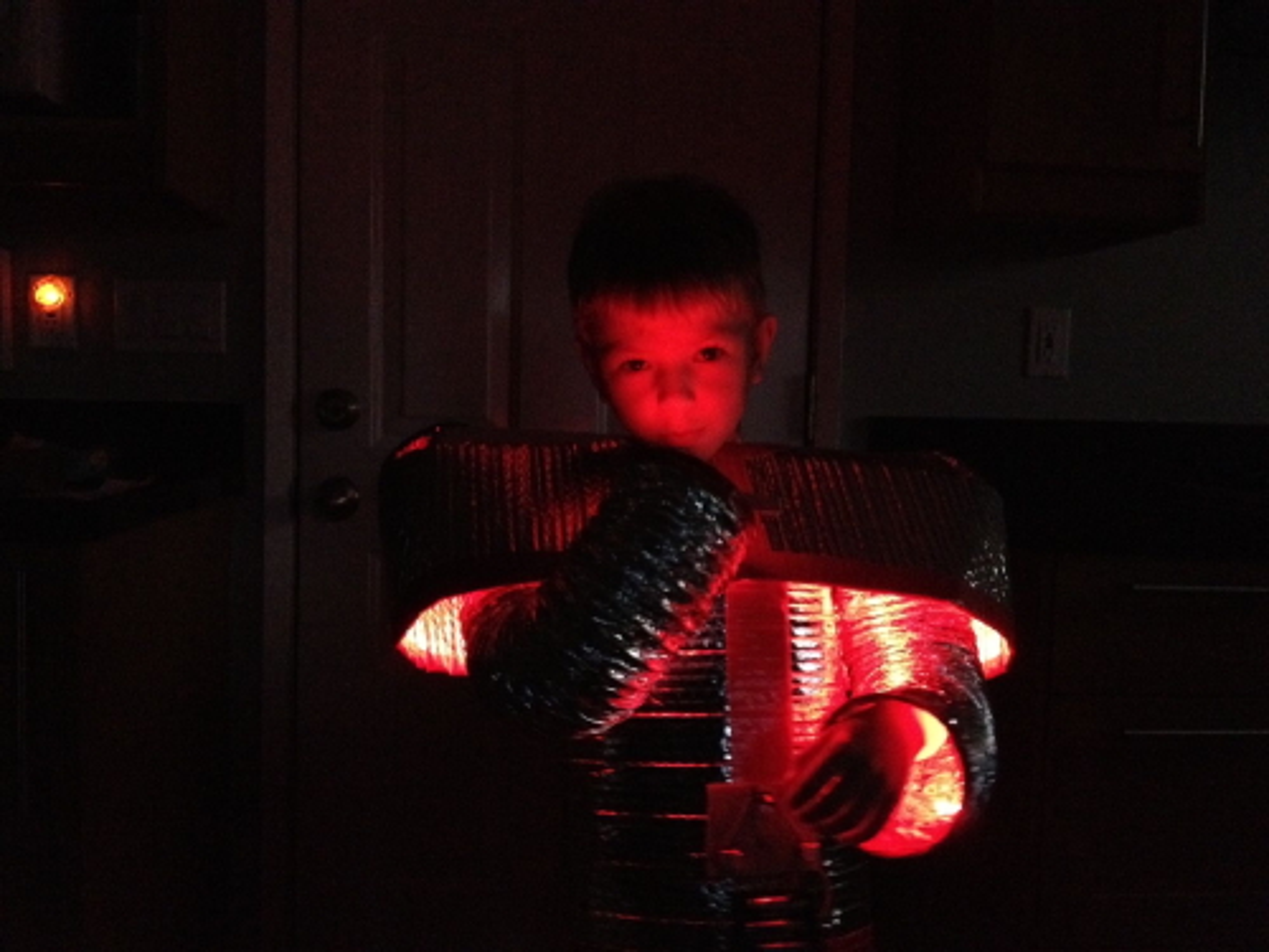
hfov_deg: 52.6
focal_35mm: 35
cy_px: 476
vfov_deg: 40.7
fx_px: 1283
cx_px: 634
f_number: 2.4
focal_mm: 4.28
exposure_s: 1/15
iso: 800
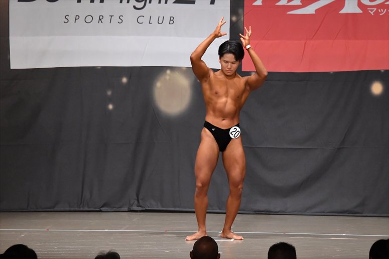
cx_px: 194
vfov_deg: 6.8
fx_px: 2182
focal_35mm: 202
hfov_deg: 10.2
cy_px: 130
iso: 6400
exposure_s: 1/400
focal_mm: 135
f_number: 5.6
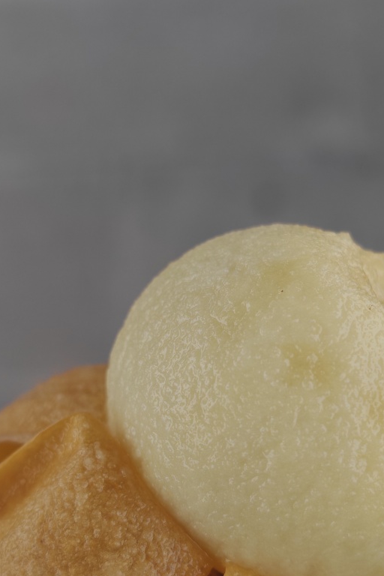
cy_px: 363
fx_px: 1248
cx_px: 259
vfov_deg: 25.9
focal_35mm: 78
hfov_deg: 17.4
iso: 50
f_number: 1.4
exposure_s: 1/690
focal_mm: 7.62
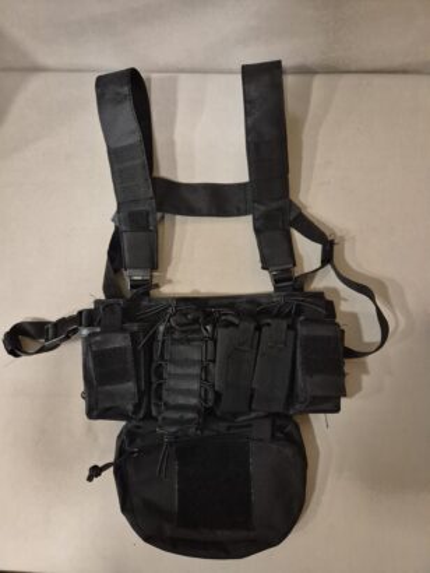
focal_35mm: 23
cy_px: 286
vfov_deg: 73.9
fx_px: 381
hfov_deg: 58.9
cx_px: 215
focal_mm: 5.4
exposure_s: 1/100
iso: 1600
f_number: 1.8
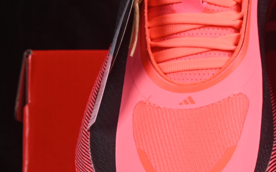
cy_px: 78
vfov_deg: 5.8
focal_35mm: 226
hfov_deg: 9.2
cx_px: 294
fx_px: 1700
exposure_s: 1/80
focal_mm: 50
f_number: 8
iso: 160
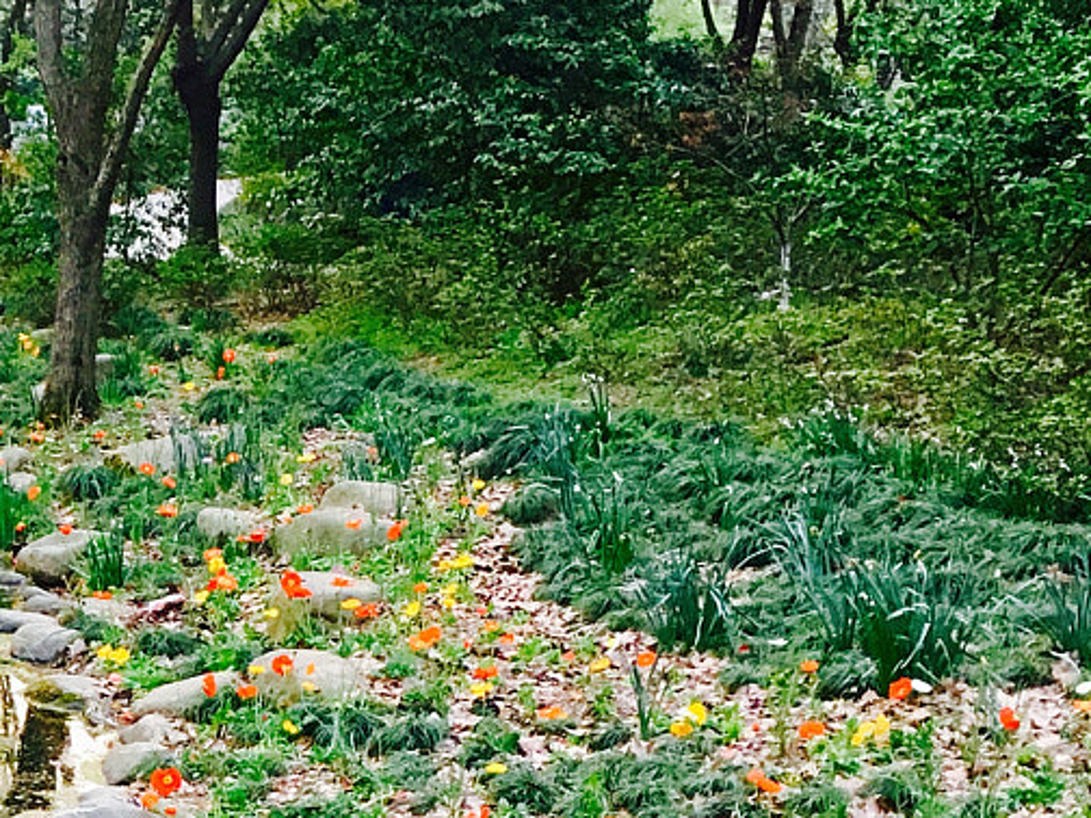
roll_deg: -2.5
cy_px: 922
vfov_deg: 15.6
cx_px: -227
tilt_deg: -14.7
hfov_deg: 20.0
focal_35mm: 92
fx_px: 2900
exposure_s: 1/33
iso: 50
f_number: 2.2
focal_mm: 4.15
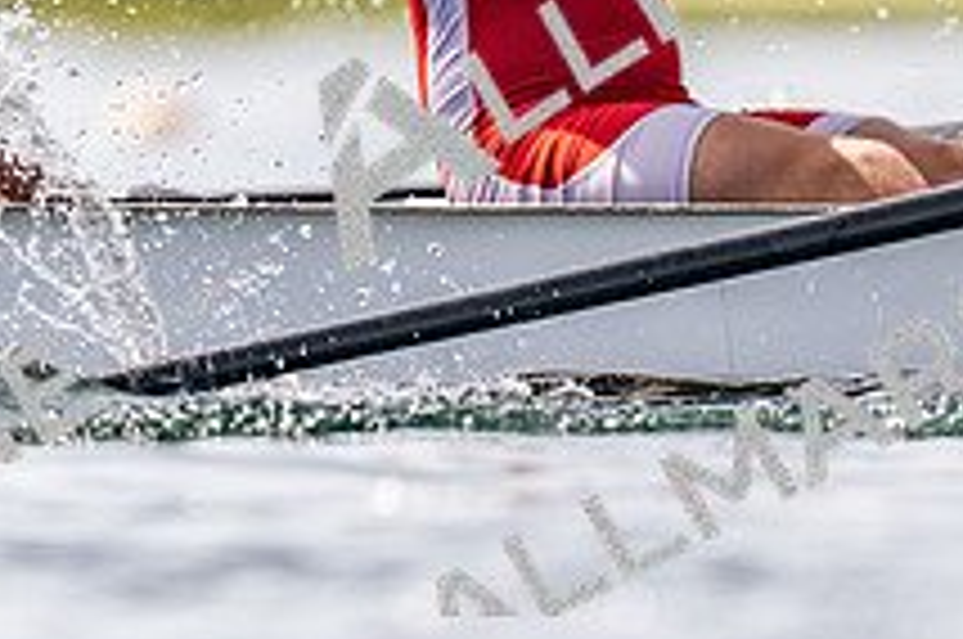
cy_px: -153
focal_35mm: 2444
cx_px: -68
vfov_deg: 0.6
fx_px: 65278
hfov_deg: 0.8
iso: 200
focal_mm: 600
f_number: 4
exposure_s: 1/2500
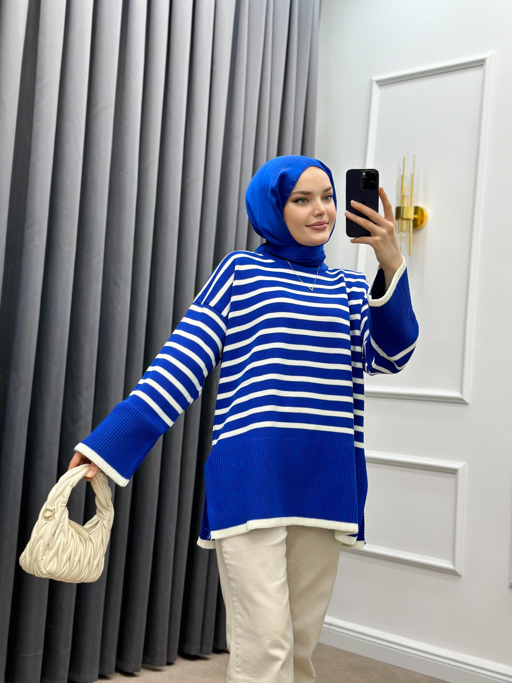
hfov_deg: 30.3
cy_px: 342
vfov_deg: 39.7
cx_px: 256
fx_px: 947
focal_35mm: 48
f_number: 1.78
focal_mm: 6.86
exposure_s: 1/187
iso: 80
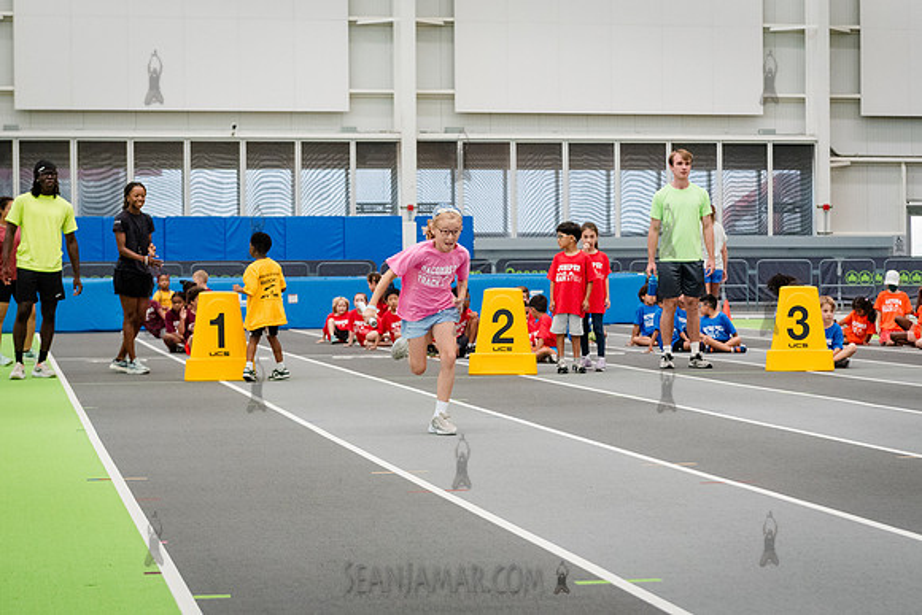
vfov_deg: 15.6
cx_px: 461
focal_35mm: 88
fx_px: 2245
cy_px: 308
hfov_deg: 23.2
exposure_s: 1/1000
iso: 6400
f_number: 4
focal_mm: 70
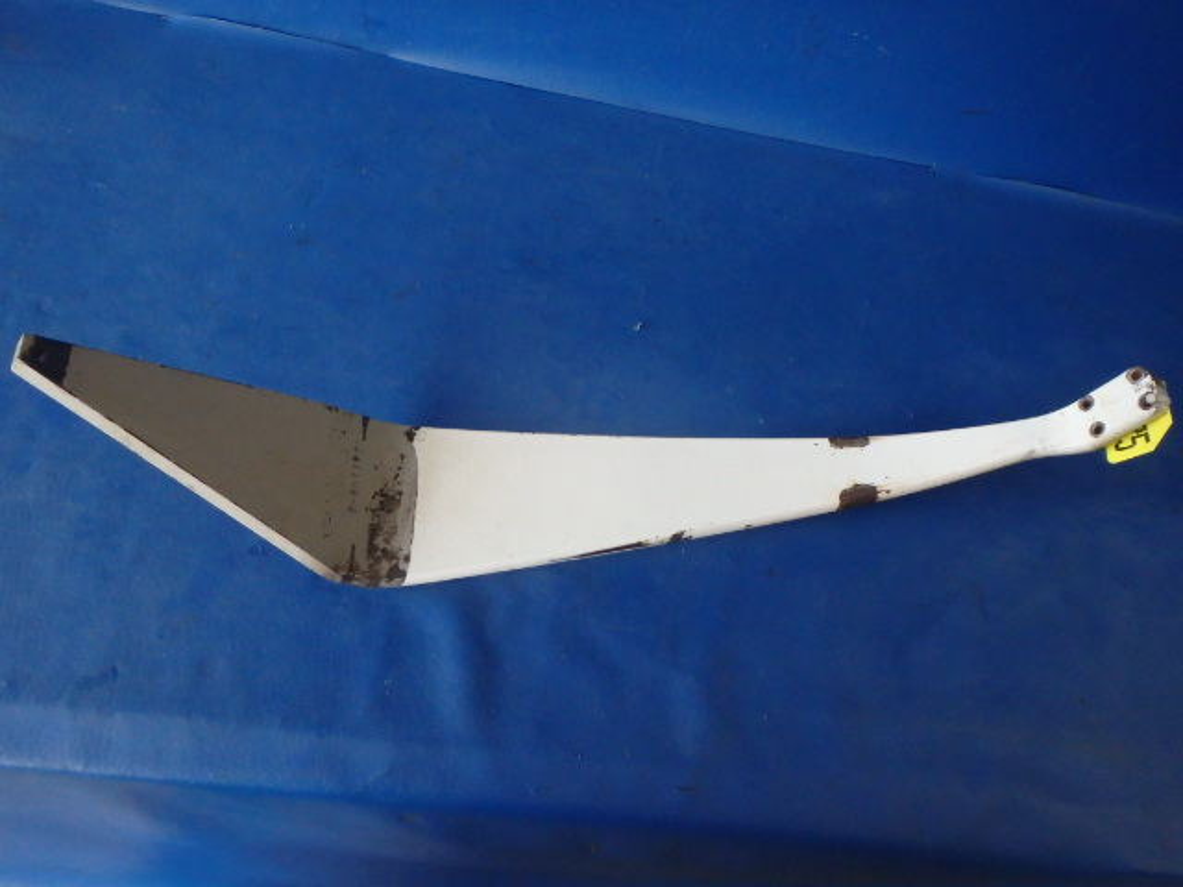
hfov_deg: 63.4
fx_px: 957
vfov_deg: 49.7
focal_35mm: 28
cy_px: 444
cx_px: 592
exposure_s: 1/320
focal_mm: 5
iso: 800
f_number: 3.9
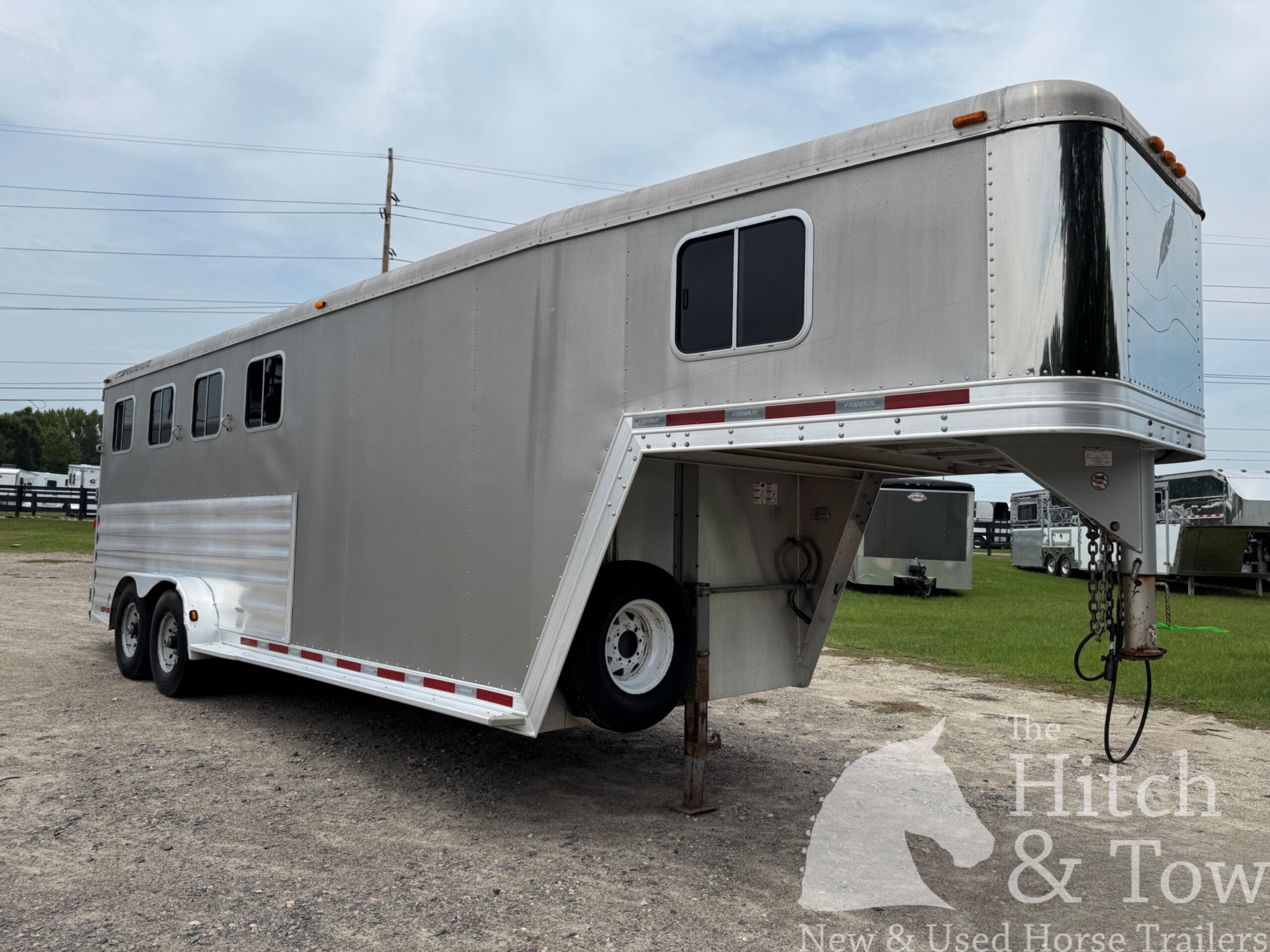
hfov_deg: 71.6
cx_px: 635
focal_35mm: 24
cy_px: 476
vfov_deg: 56.8
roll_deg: -3.3
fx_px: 881
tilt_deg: +2.9
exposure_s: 1/5814
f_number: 1.78
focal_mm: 6.76
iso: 80
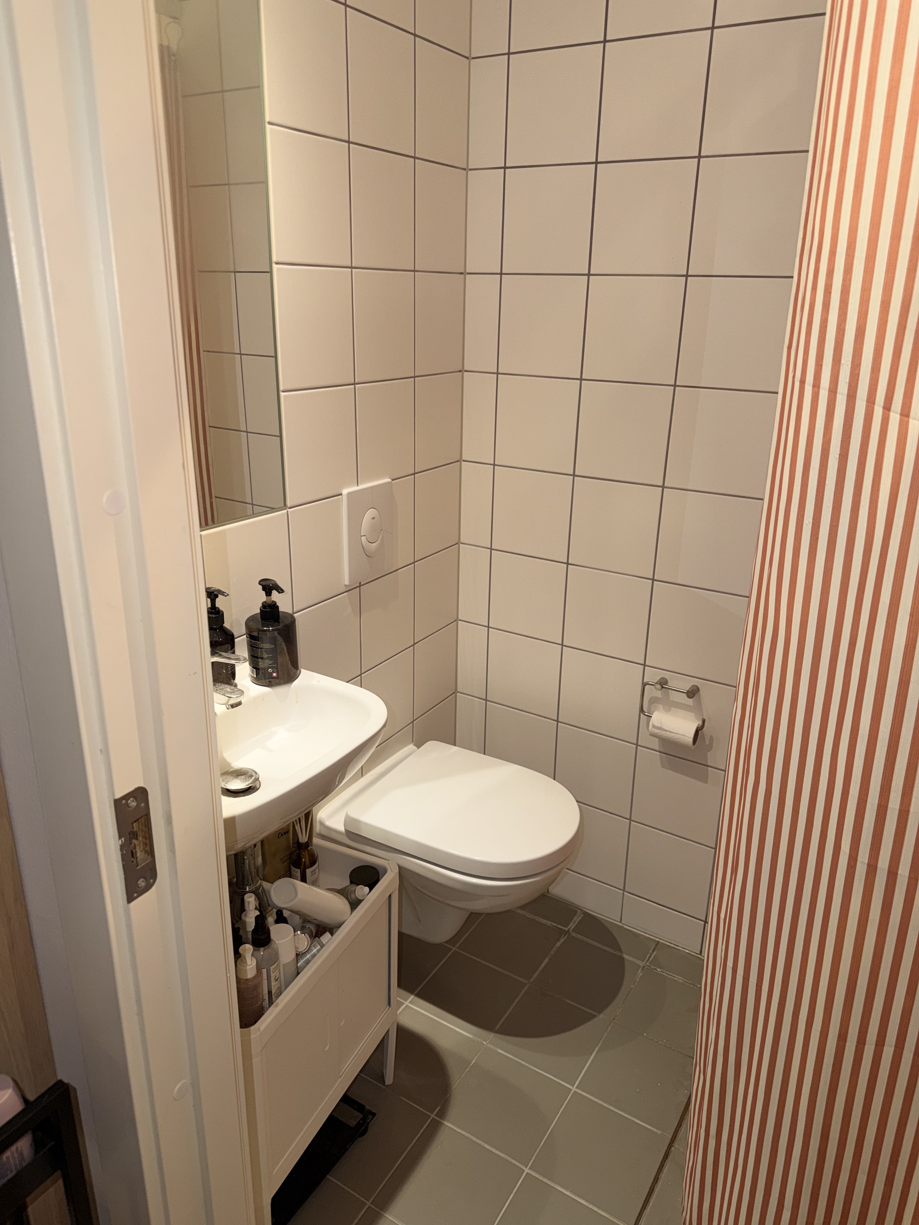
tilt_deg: -19.9
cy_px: 612
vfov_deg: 71.6
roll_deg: -1.4
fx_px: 850
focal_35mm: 24
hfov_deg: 56.8
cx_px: 460
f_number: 1.78
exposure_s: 1/45
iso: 50
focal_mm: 6.76
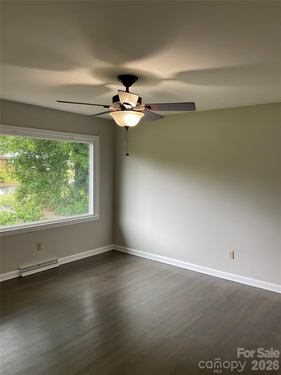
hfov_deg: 48.2
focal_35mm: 29
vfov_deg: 61.7
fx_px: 314
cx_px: 140
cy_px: 188
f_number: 1.8
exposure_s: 1/60
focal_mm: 3
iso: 50
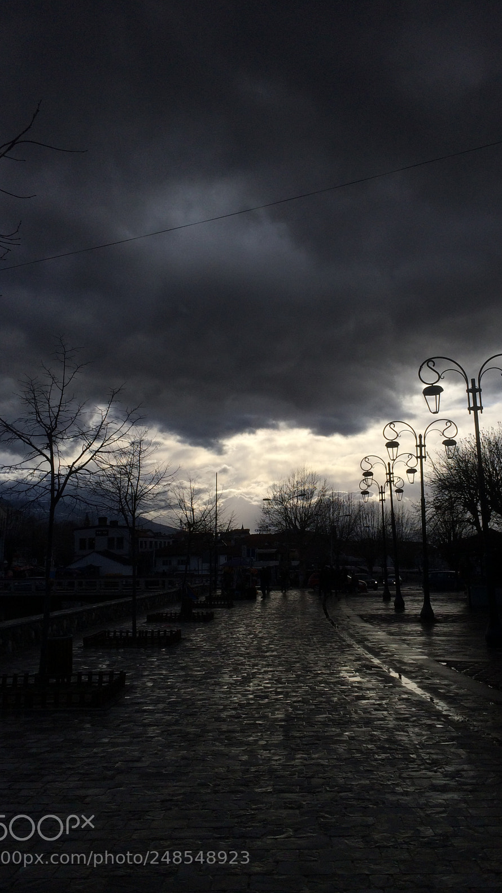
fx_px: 757
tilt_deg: +6.8
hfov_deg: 36.6
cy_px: 450
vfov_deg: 61.0
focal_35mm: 32
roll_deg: +0.7
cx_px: 293
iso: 32
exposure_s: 1/5128
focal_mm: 4.15
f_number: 2.2
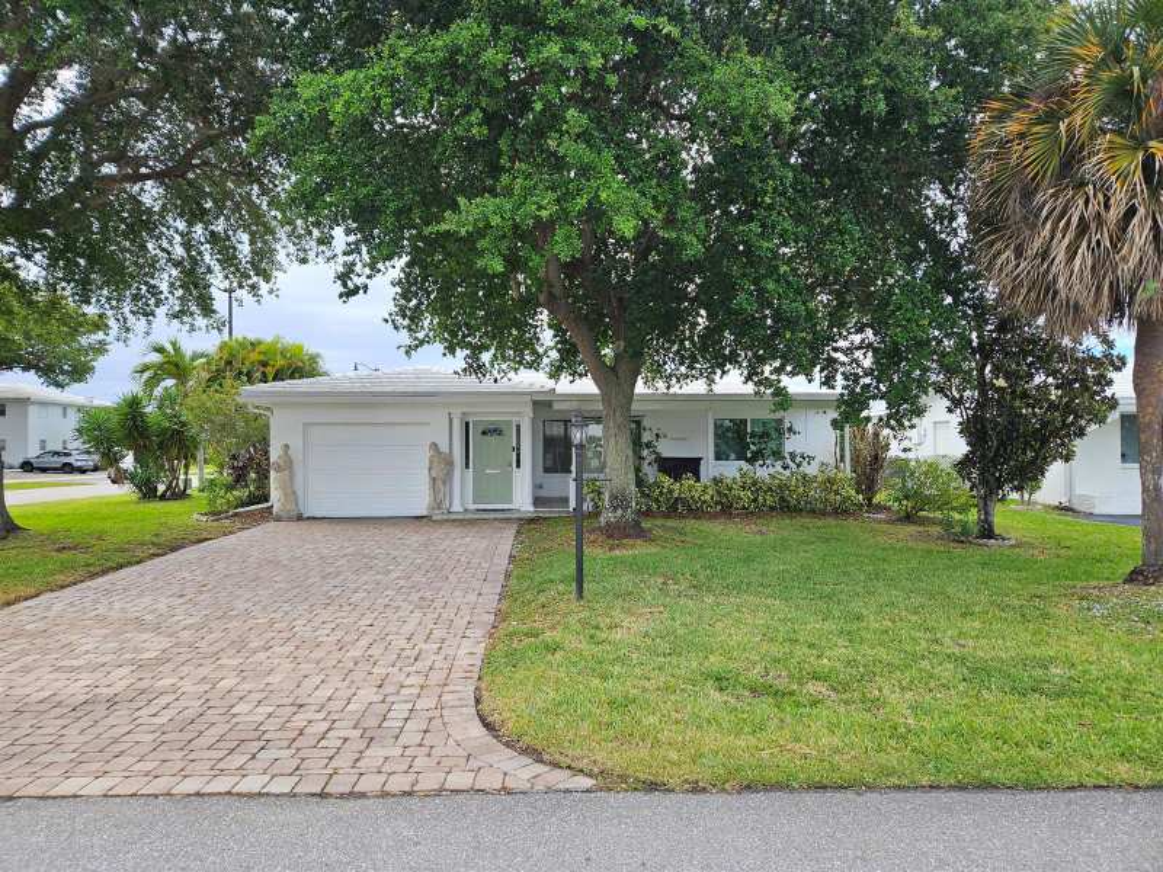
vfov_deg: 58.9
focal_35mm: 23
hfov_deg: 73.9
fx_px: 773
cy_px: 436
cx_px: 582
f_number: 1.8
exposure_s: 1/475
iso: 25
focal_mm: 5.4
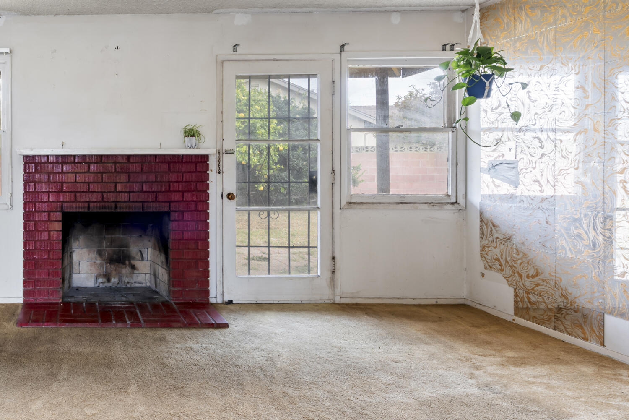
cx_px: 65
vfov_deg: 46.0
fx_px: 489
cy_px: 159
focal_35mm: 28
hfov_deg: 56.6
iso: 100
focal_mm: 14
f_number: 9.5
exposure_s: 1/3
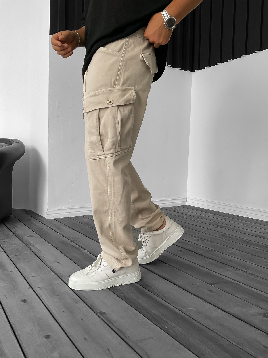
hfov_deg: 48.2
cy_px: 179
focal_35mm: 29
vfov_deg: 61.7
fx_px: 299
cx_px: 134
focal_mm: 3
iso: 32
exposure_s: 1/120
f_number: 1.8
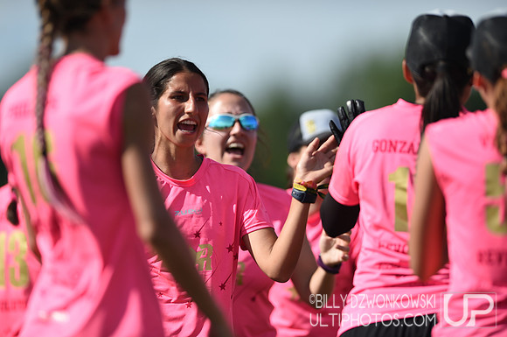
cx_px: 254
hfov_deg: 5.2
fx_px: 5625
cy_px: 168
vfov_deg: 3.4
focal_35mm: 400
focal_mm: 400
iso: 100
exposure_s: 1/2000
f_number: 2.8
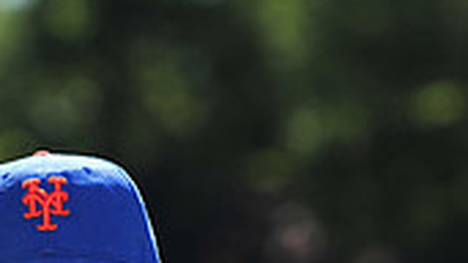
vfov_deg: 2.2
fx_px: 6847
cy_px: 381
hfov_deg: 3.9
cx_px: 22
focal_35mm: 552
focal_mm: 155
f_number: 5
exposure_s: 1/2000
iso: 320
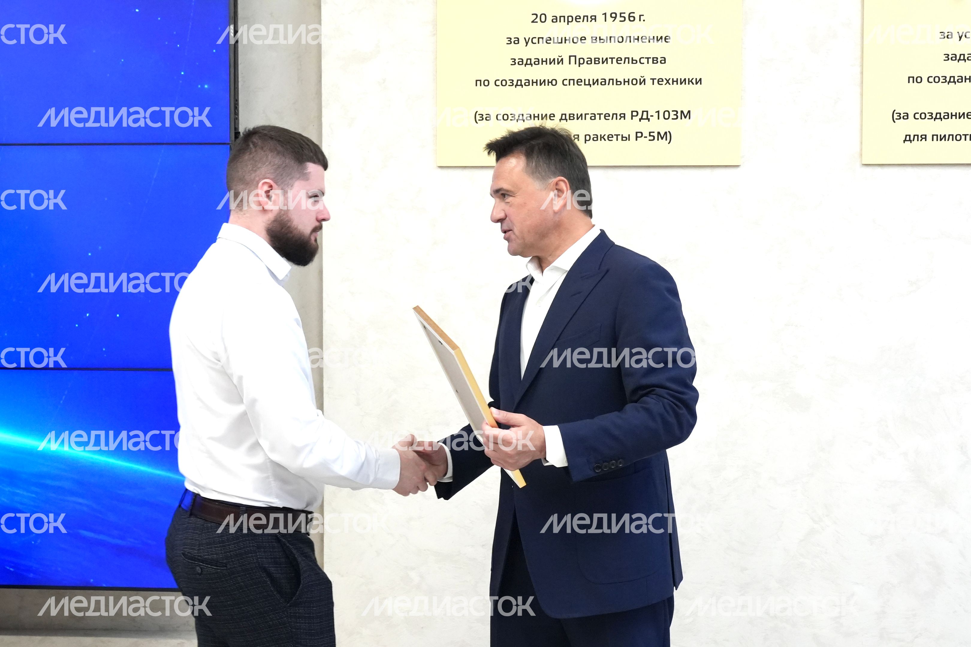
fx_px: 1483
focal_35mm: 55
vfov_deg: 24.6
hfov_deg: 36.2
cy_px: 324
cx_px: 486
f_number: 5.6
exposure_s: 1/160
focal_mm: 37
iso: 3200
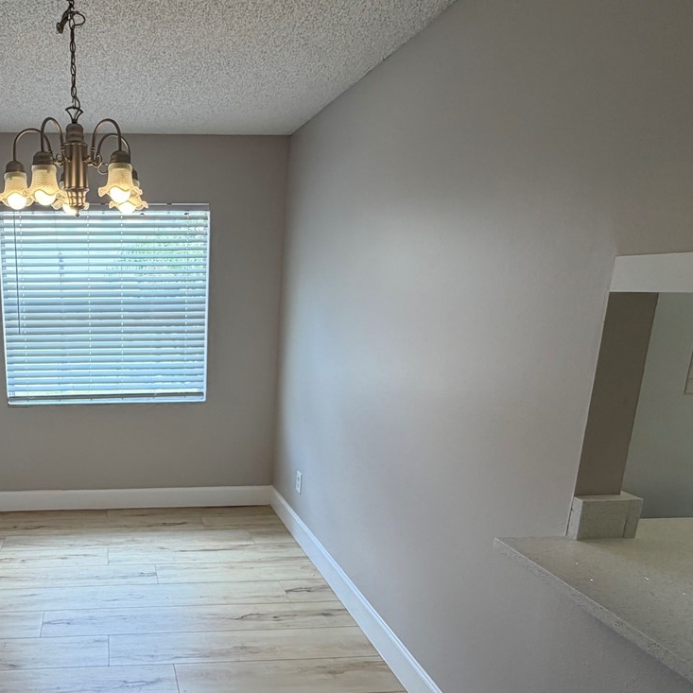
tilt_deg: -14.3
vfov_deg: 58.4
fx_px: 612
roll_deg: +0.9
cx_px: 141
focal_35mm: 27
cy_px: 431
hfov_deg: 55.0
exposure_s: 1/120
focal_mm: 2.22
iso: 80
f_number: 2.2
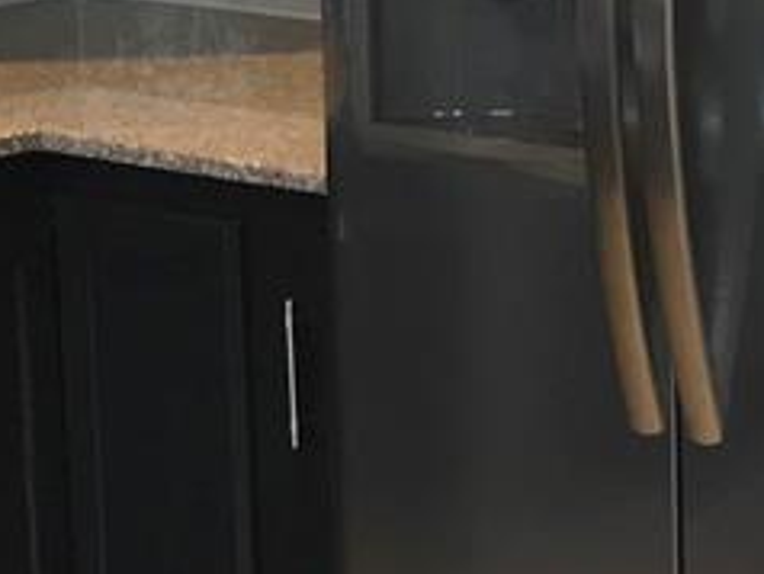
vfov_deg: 7.9
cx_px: 446
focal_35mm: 188
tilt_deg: -10.2
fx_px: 4153
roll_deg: +3.3
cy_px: 224
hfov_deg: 10.5
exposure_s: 1/30
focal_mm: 3.99
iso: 80
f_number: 1.8
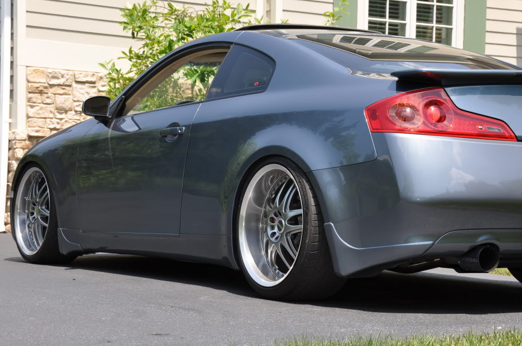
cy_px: 182
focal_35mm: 88
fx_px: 1274
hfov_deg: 23.1
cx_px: 270
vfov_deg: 15.5
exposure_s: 1/200
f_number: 9
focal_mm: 52
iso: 200
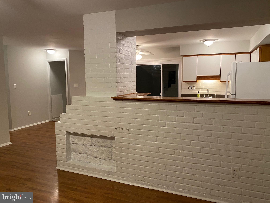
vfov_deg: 53.1
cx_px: 135
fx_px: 203
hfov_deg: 67.3
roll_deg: +0.4
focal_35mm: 26
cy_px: 102
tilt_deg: -5.3
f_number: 1.8
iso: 320
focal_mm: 4.25
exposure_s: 1/60
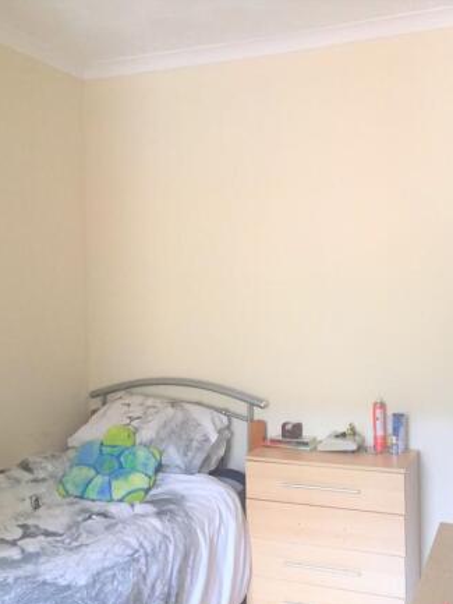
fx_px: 680
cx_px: 247
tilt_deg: -2.1
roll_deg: +0.2
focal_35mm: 39
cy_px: 303
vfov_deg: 47.9
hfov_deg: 36.8
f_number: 2.2
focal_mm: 4.15
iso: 250
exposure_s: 1/25
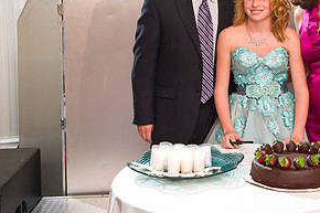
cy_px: 11
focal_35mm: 76
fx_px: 675
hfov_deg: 26.2
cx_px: 255
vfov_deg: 17.6
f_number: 3.2
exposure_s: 1/125
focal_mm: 38
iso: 1600
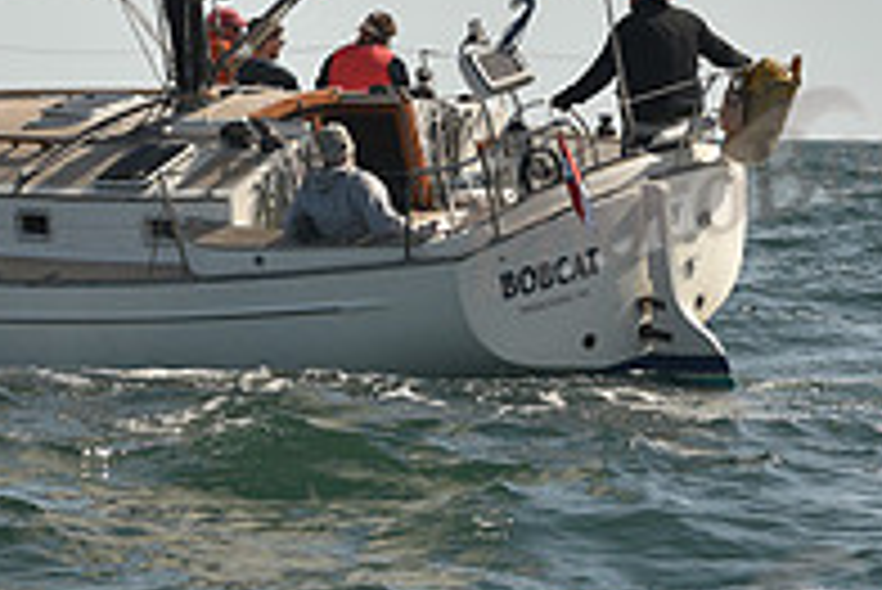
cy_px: 11
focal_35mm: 231
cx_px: 234
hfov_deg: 8.9
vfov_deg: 5.9
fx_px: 5664
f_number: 8
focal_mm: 78
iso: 250
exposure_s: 1/640
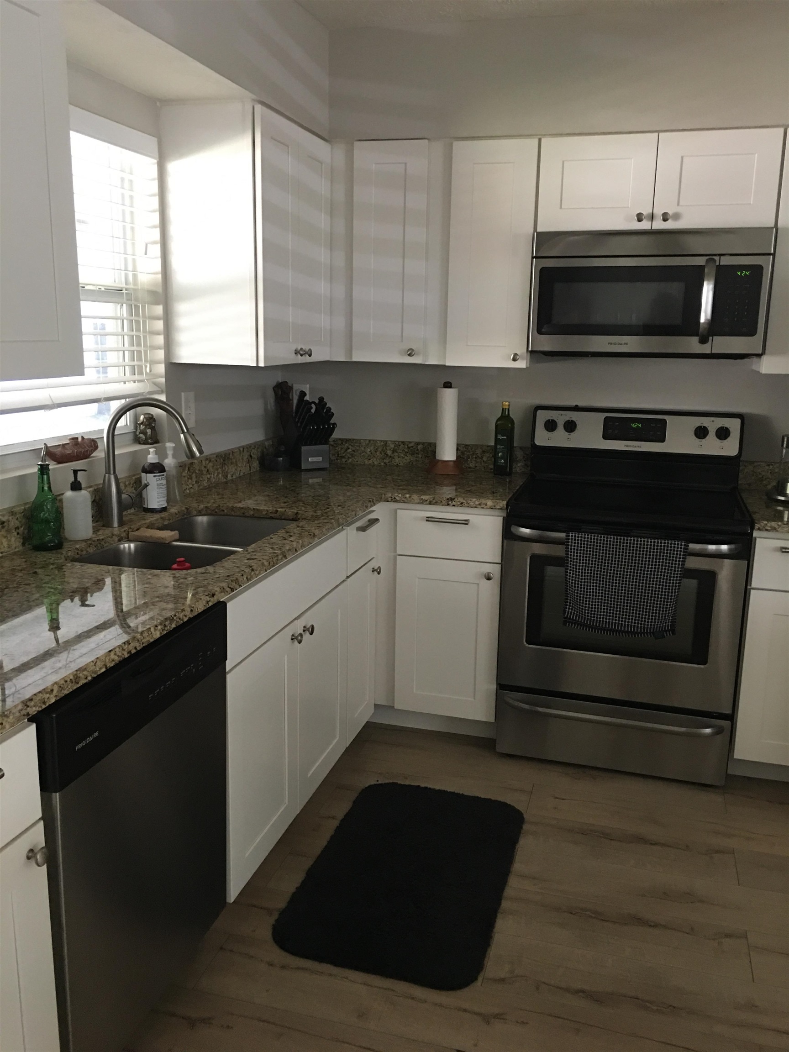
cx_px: 394
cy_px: 526
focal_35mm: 29
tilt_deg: -11.5
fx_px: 881
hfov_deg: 48.2
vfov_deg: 61.7
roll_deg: -1.5
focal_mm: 4.15
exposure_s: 1/10
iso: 80
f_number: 2.2
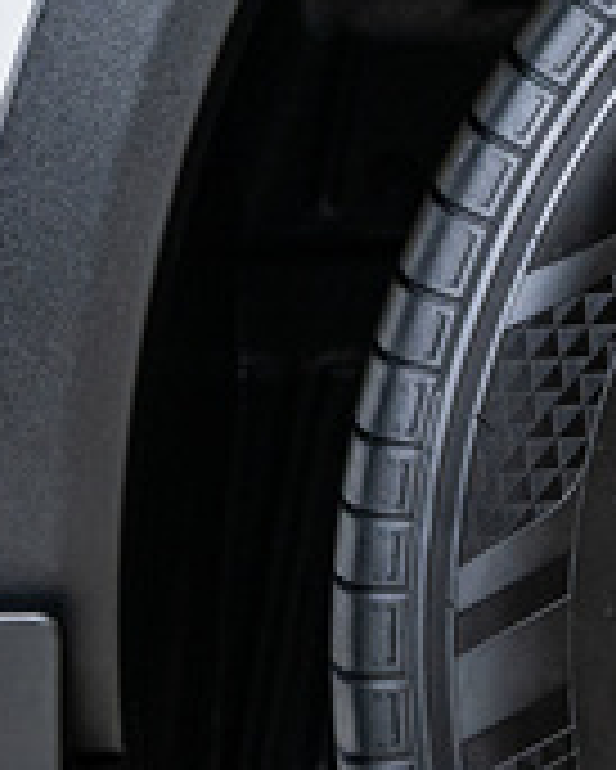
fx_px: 9608
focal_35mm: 422
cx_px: 1446
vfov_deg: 4.6
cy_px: 648
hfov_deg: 3.6
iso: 400
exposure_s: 1/125
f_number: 4
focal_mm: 75
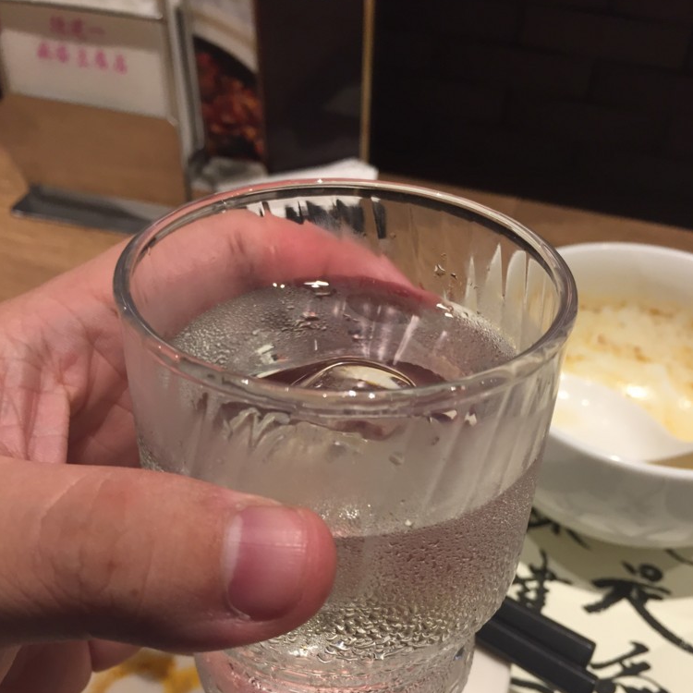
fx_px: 793
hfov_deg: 47.2
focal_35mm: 35
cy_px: 460
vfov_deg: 46.5
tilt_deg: -45.5
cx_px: 351
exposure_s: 1/30
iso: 64
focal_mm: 4.15
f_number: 2.2
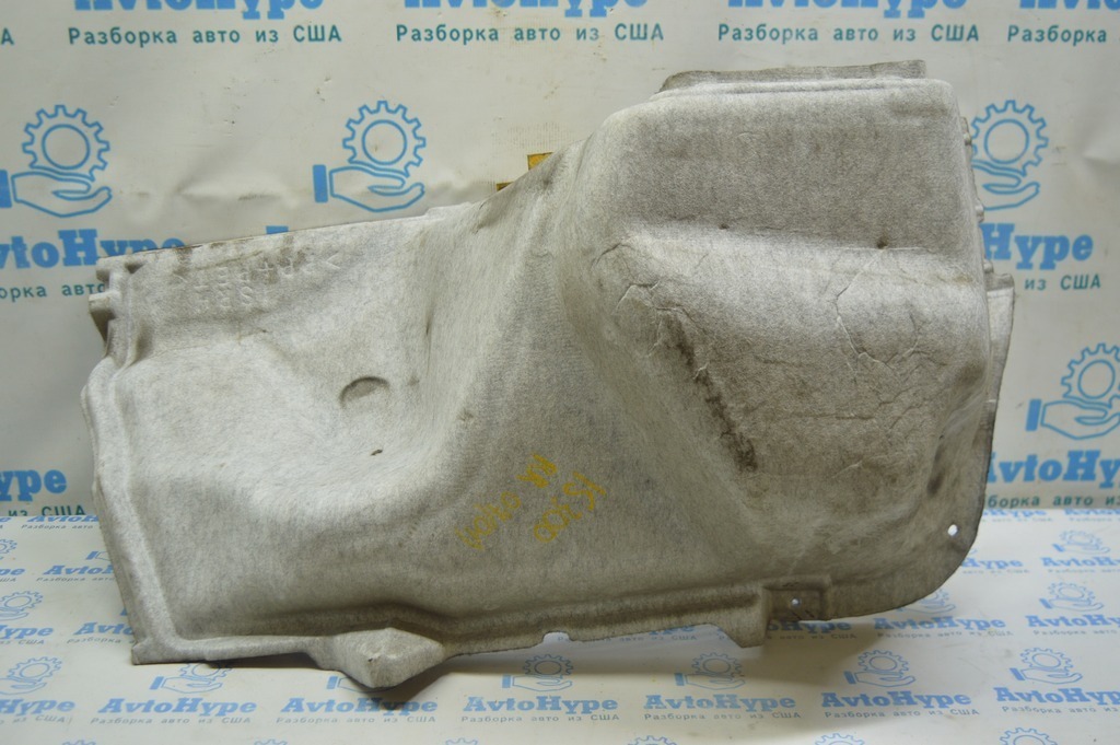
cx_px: 560
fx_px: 1119
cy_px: 372
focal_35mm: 36
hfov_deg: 53.2
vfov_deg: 36.8
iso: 400
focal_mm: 24
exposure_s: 1/60
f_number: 4
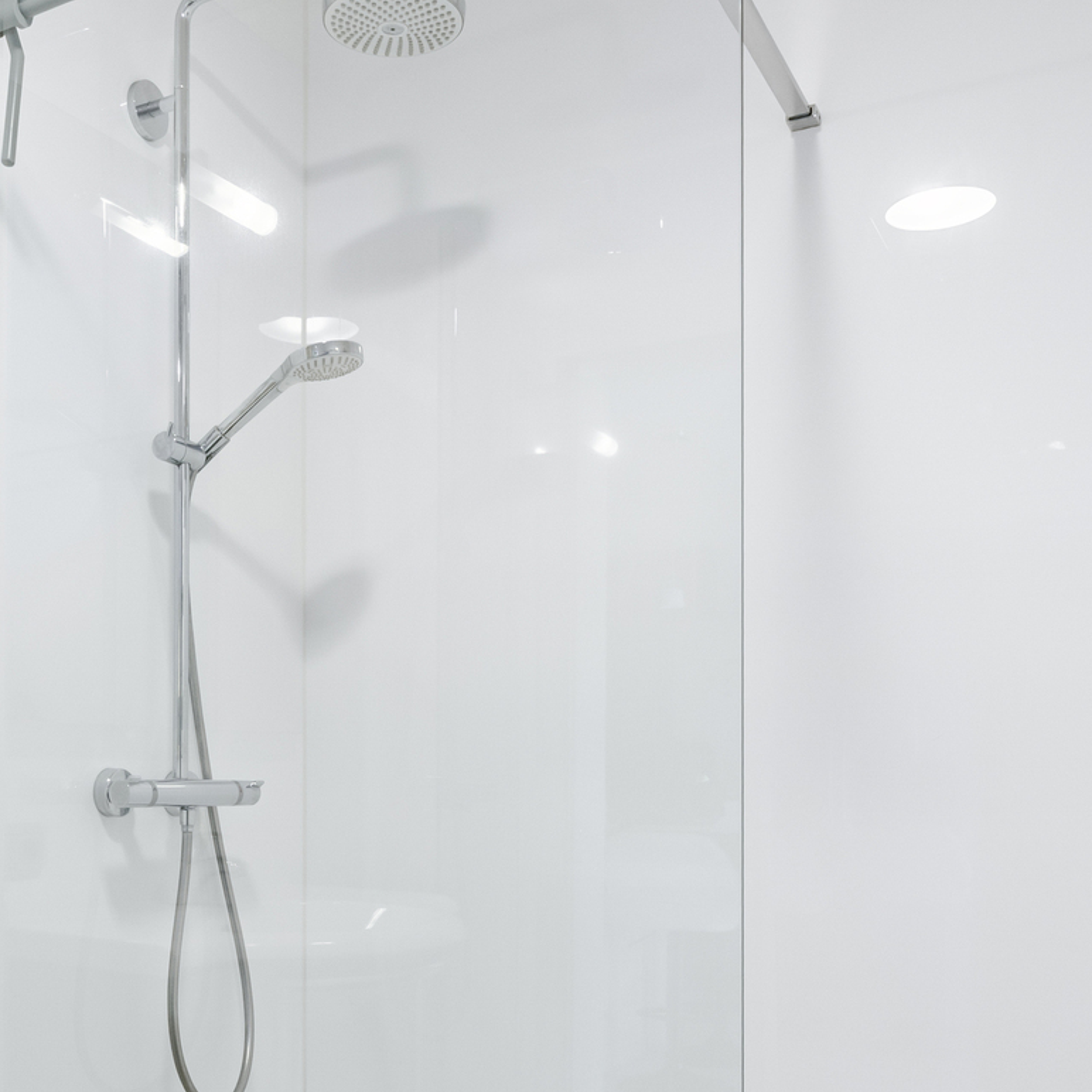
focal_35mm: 37
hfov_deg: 43.7
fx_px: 1321
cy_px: 847
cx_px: 293
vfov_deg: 43.2
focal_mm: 14
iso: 250
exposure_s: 1/10
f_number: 11
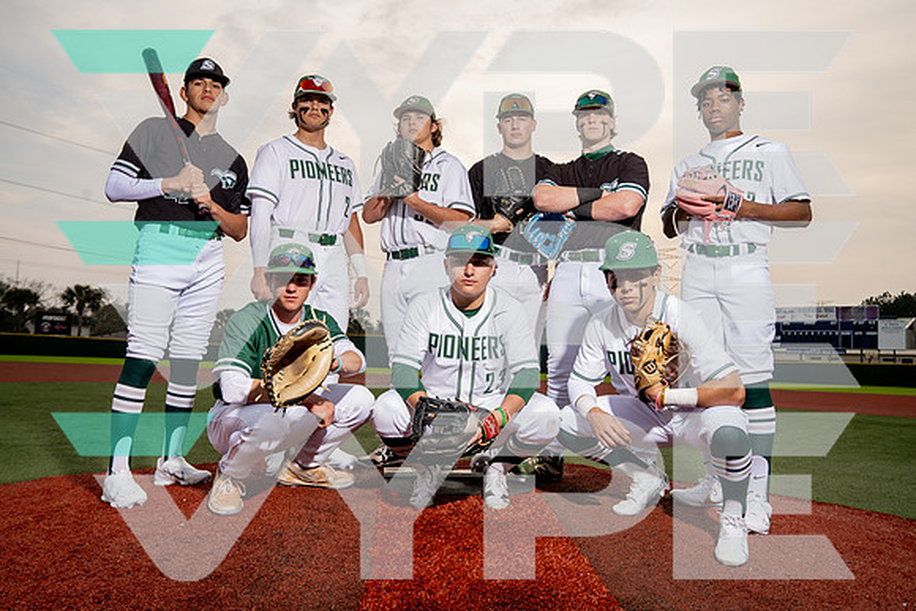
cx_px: 458
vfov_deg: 45.0
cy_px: 306
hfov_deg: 63.6
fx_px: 738
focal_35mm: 29
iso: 250
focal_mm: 29
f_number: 7.1
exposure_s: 1/250
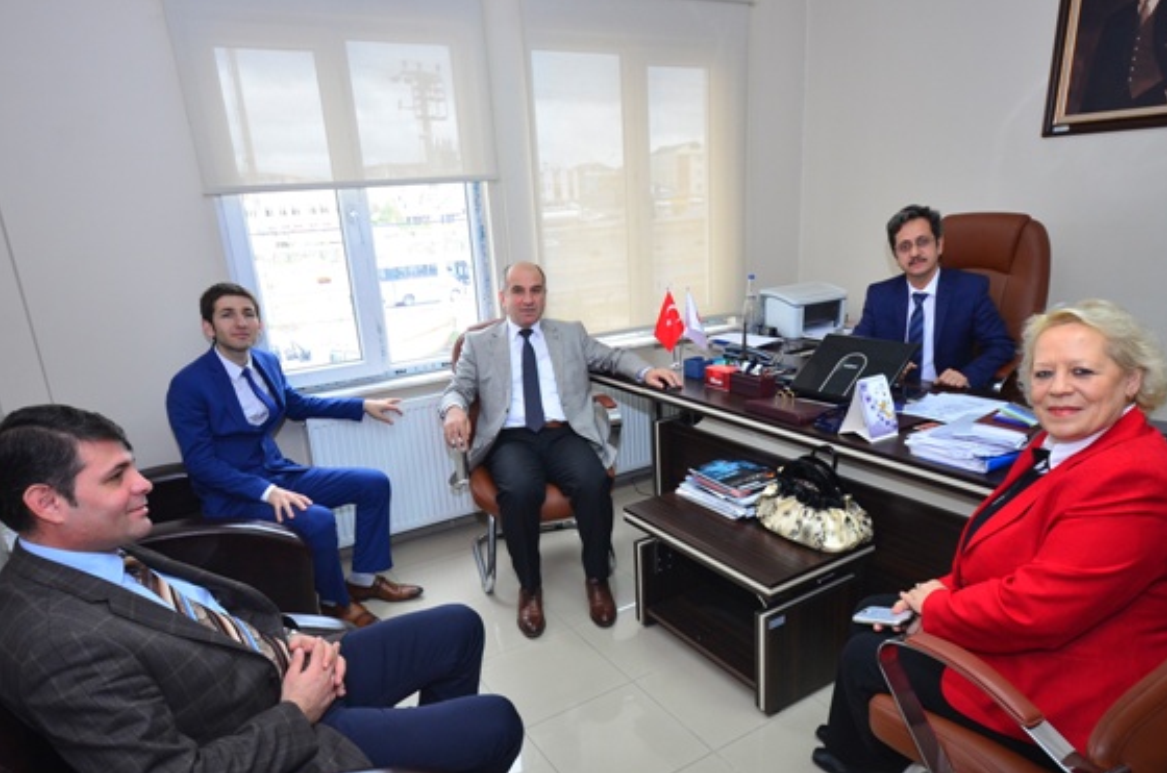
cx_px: 598
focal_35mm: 24
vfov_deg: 52.8
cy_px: 435
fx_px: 776
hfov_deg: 73.8
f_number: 4.8
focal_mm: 14
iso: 640
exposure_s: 1/50
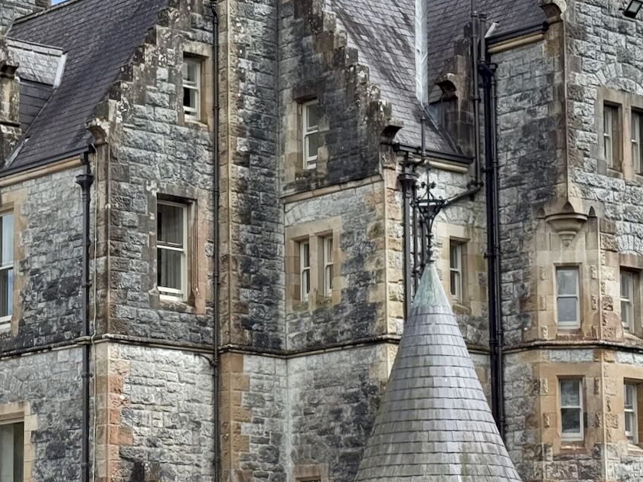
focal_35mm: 117
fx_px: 2173
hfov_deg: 16.7
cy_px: 346
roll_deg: -1.3
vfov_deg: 12.6
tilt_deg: +8.2
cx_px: 120
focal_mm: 6.76
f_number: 1.78
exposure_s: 1/3226
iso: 80
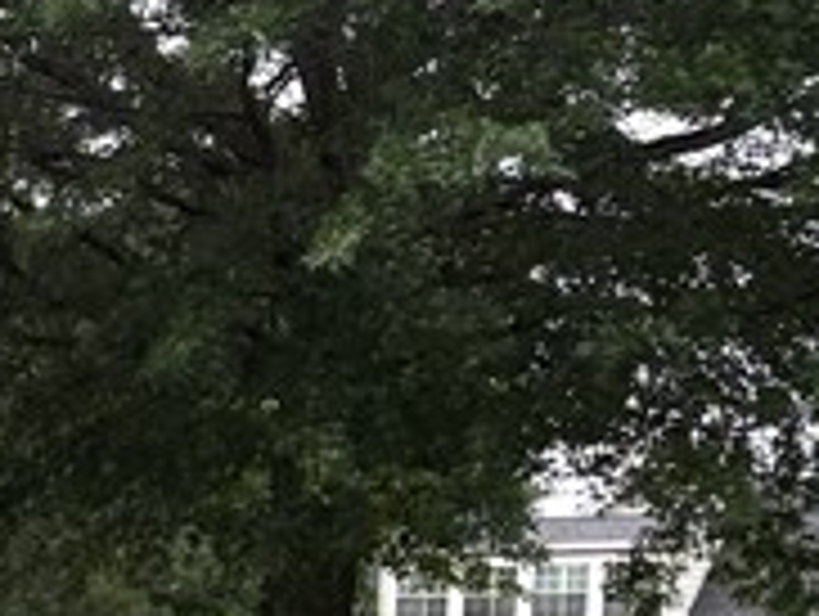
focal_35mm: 146
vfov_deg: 9.9
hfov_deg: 10.5
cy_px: 949
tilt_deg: -3.5
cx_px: -1467
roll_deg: -0.3
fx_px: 3459
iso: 64
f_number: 1.6
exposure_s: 1/861
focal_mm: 5.96
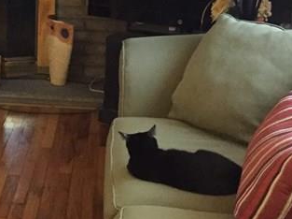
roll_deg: +1.6
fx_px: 800
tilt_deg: -11.8
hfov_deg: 19.5
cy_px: 13
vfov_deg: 15.3
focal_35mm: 95
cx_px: -55
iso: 400
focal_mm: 4.15
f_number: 2.2
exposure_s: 1/15
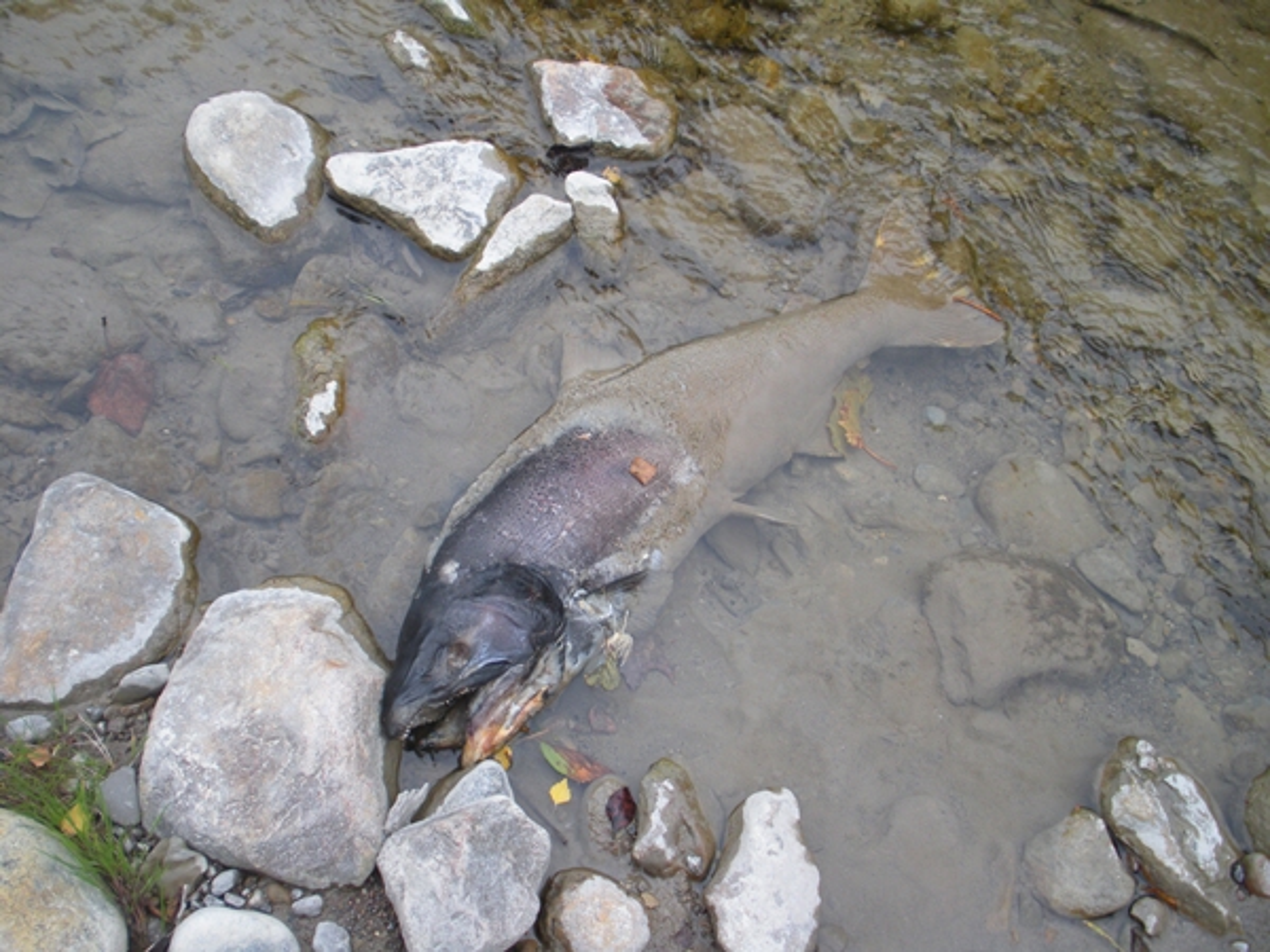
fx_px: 1321
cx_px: 635
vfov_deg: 39.7
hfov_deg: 51.4
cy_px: 476
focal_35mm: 36
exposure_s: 1/124
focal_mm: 6.3
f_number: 3.5
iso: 102
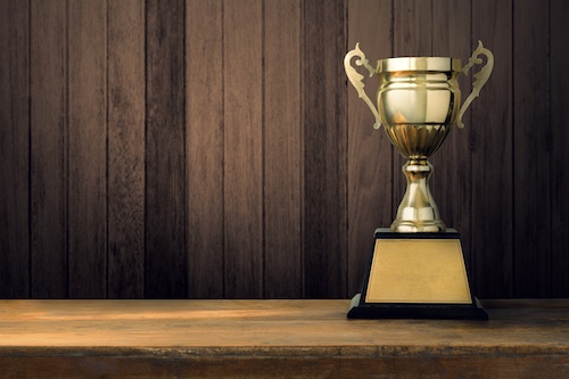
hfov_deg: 27.0
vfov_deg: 18.2
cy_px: 190
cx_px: 284
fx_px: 1185
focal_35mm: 75
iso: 100
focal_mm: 50
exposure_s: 1/2.5
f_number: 9
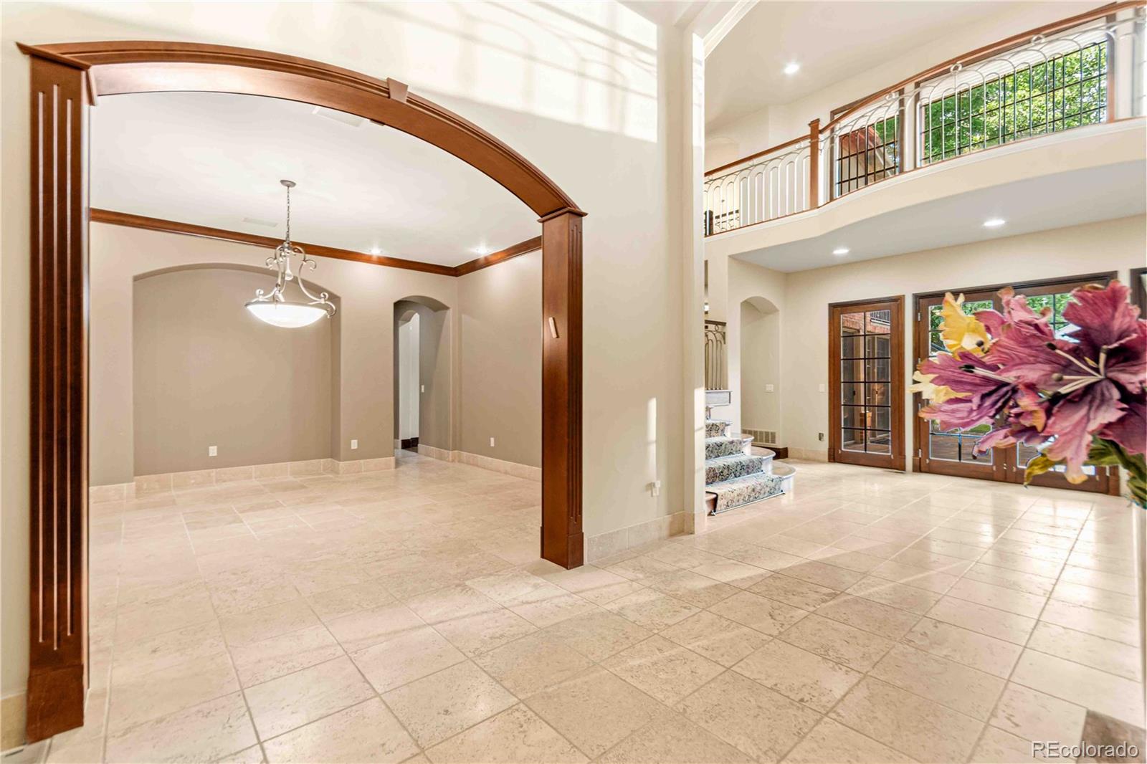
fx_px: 478
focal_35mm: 15
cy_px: 382
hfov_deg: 100.4
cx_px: 574
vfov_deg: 77.3
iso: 100
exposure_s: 1/3
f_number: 8
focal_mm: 10
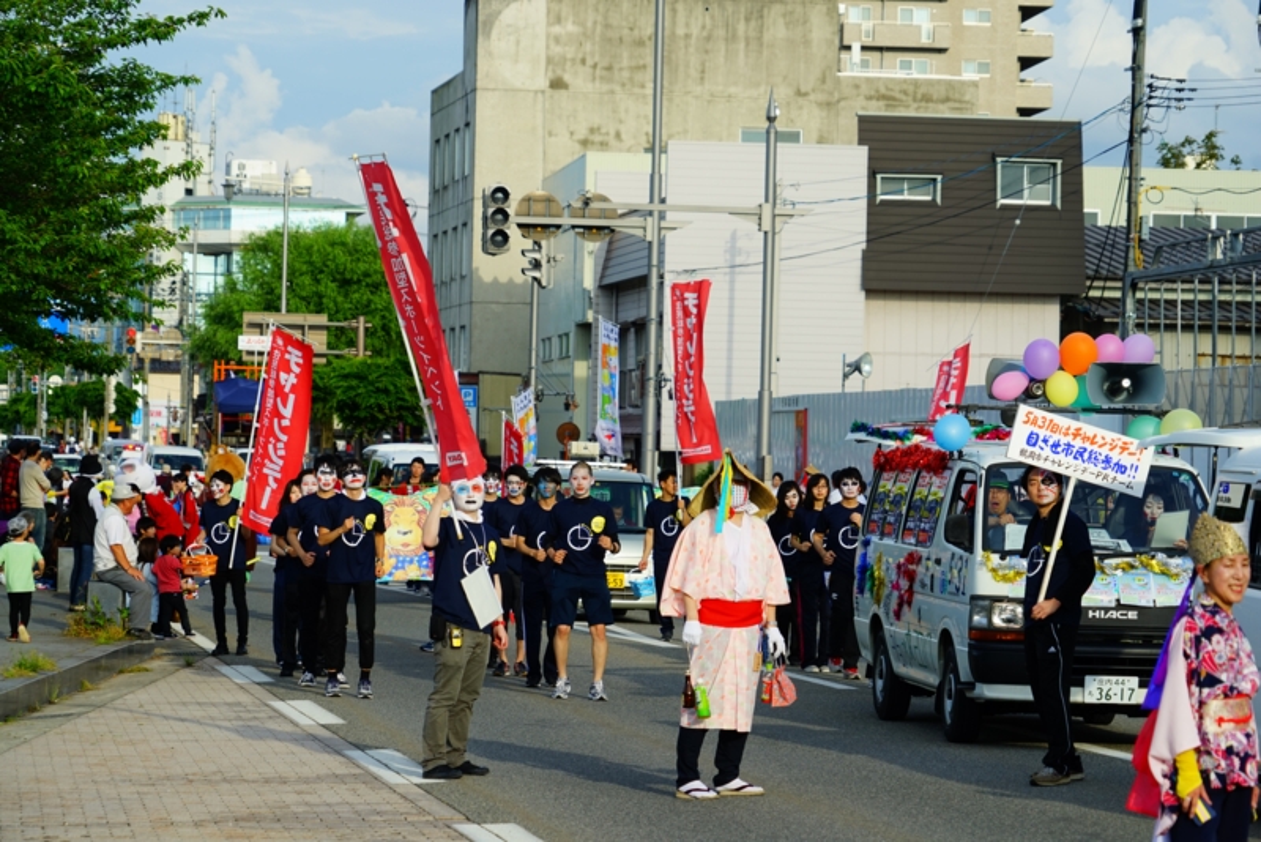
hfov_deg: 15.5
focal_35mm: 132
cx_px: 630
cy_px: 421
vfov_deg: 10.4
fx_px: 4625
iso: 100
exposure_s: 1/200
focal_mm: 132
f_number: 8
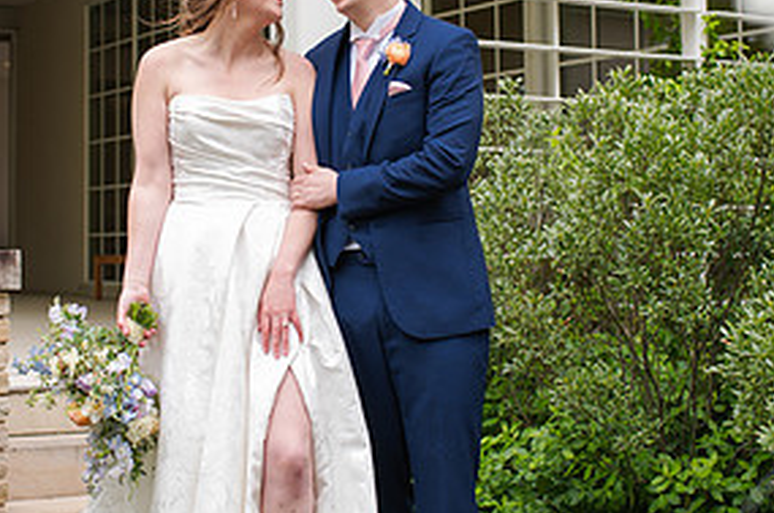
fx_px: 1610
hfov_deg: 26.8
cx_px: 243
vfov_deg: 18.1
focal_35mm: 75
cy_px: 172
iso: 100
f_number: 3.2
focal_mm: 35
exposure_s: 1/320
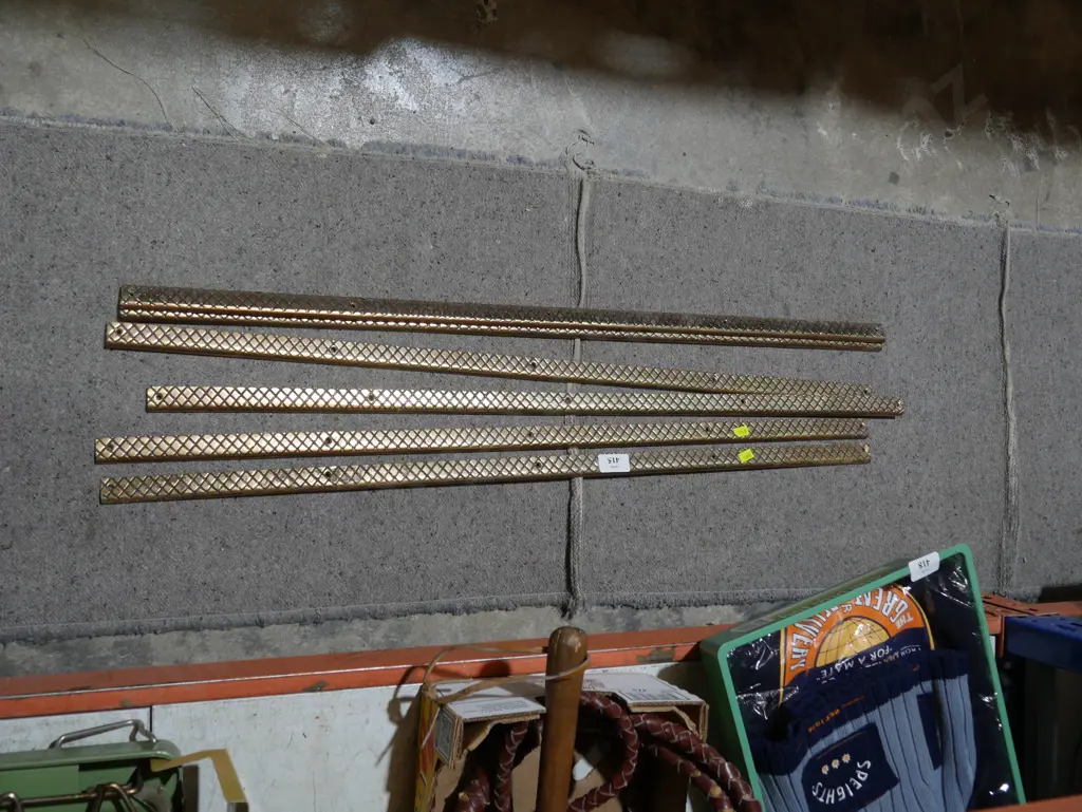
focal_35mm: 34
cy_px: 406
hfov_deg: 53.9
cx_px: 541
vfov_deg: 41.8
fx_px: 1063
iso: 250
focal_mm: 17
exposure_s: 1/60
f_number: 4
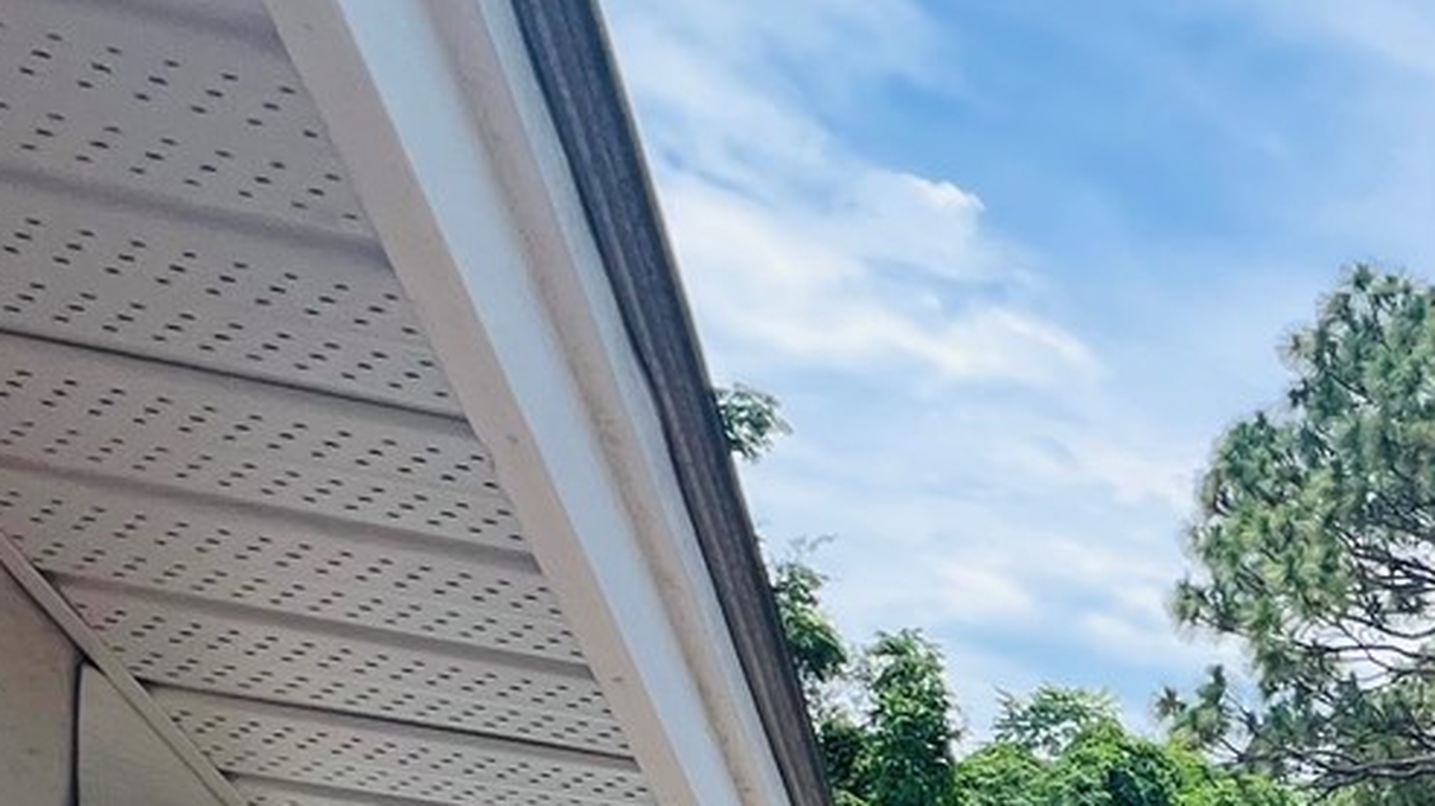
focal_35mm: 46
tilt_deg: -5.0
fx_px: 1750
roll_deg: -5.1
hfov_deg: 37.5
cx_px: 1566
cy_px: 1254
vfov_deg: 21.3
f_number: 1.8
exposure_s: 1/652
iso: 32
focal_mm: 1.57
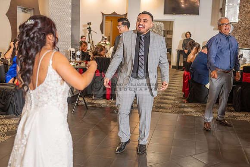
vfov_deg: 30.5
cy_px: 84
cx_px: 125
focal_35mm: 44
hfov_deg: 44.5
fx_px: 306
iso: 800
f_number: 2.8
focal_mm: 44
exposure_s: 1/125
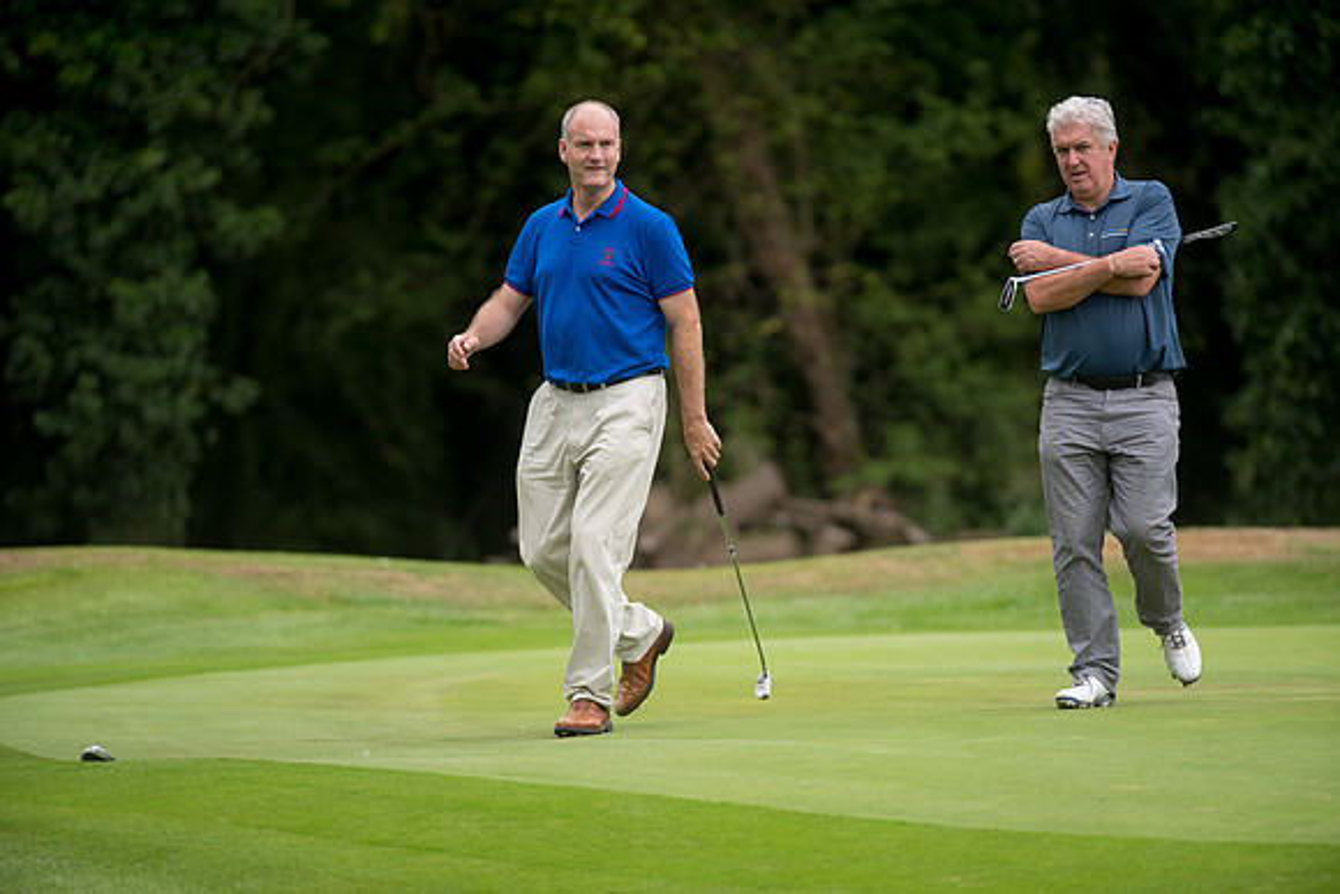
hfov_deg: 6.9
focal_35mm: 300
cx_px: 670
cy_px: 447
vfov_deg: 4.6
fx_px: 11169
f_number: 4
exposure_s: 1/2000
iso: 800
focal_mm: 300
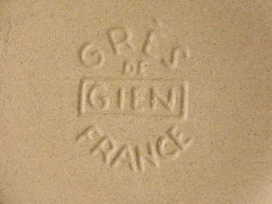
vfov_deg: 7.4
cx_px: 136
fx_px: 1572
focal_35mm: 200
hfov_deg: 9.9
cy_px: 102
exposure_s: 1/250
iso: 400
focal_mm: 50.69
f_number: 4
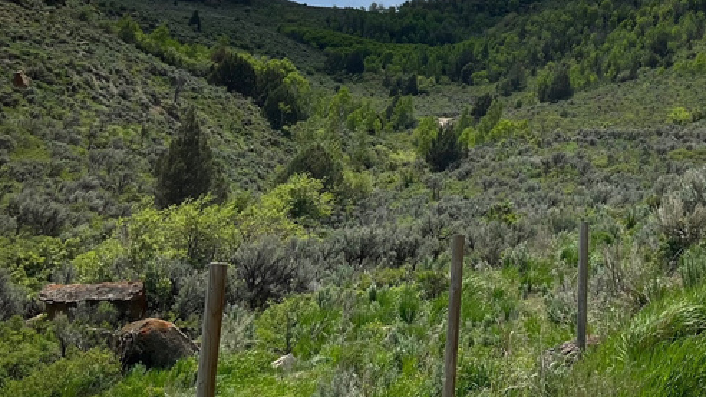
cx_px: 508
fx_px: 1105
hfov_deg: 34.9
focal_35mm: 59
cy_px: 30
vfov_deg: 20.0
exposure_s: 1/9901
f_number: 1.6
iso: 50
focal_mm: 5.1
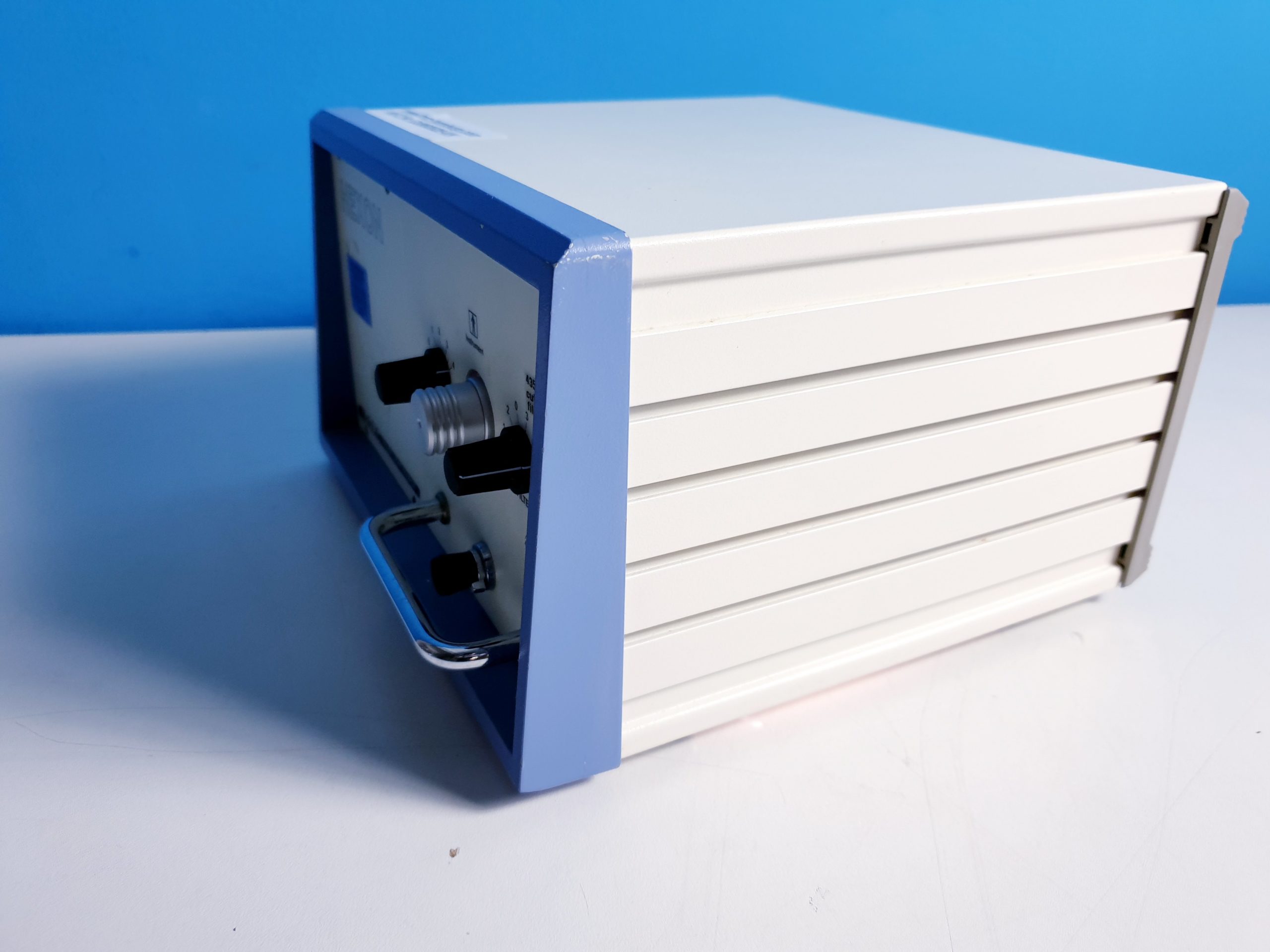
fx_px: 954
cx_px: 635
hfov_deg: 67.3
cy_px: 476
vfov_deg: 53.1
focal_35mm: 26
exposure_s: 1/100
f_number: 1.5
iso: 64
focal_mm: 4.3
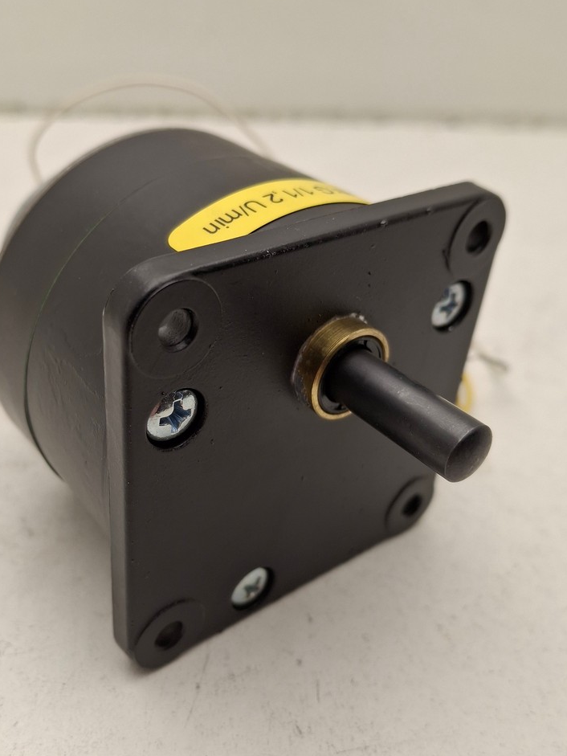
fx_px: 742
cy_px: 391
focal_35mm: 34
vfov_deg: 53.9
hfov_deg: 41.8
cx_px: 260
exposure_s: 1/206
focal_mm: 4.69
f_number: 1.8
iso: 32
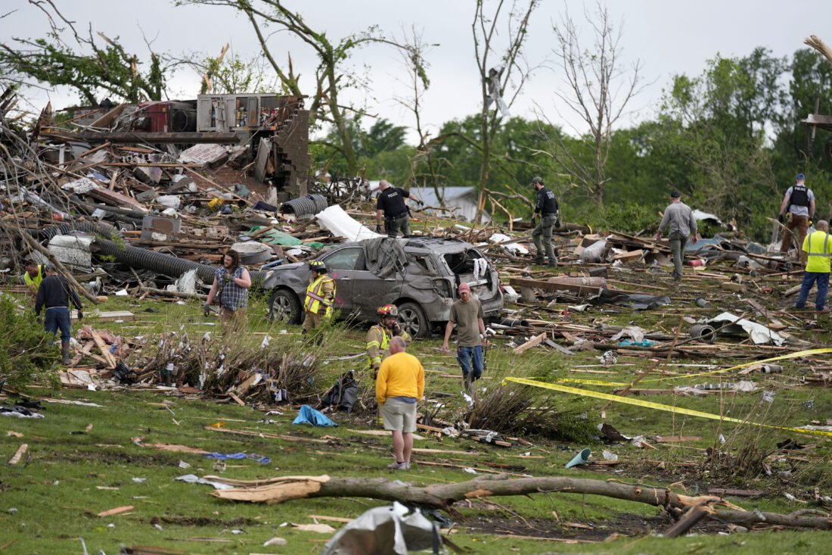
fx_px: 4621
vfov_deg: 6.9
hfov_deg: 10.3
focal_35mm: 200
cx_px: 416
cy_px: 278
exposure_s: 1/500
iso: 400
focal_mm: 200
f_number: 2.8
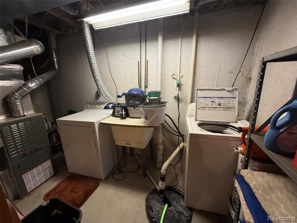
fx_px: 120
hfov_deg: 102.1
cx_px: 148
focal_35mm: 14
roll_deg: +0.0
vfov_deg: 85.7
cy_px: 112
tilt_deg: -13.2
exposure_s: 1/120
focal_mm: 2.22
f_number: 2.2
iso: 320
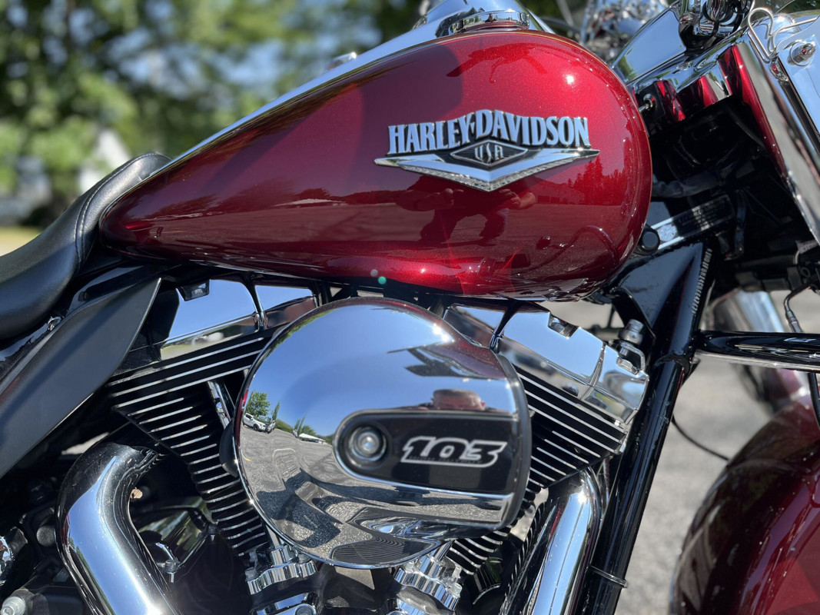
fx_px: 616
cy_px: 308
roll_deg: -3.8
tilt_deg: -14.4
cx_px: 410
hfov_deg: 67.3
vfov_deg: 53.1
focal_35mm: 26
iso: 50
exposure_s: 1/1186
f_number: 1.6
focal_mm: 5.1
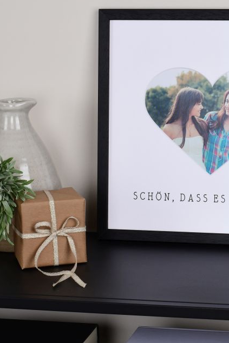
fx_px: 1354
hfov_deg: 9.7
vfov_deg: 14.4
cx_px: 163
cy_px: 222
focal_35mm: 142
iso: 400
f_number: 10
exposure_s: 1/100
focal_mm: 50
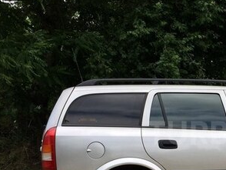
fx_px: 425
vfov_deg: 22.4
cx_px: 227
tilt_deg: +2.5
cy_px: 133
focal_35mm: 65
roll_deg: -1.4
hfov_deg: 28.0
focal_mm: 4.15
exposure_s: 1/1001
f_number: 2.2
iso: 32
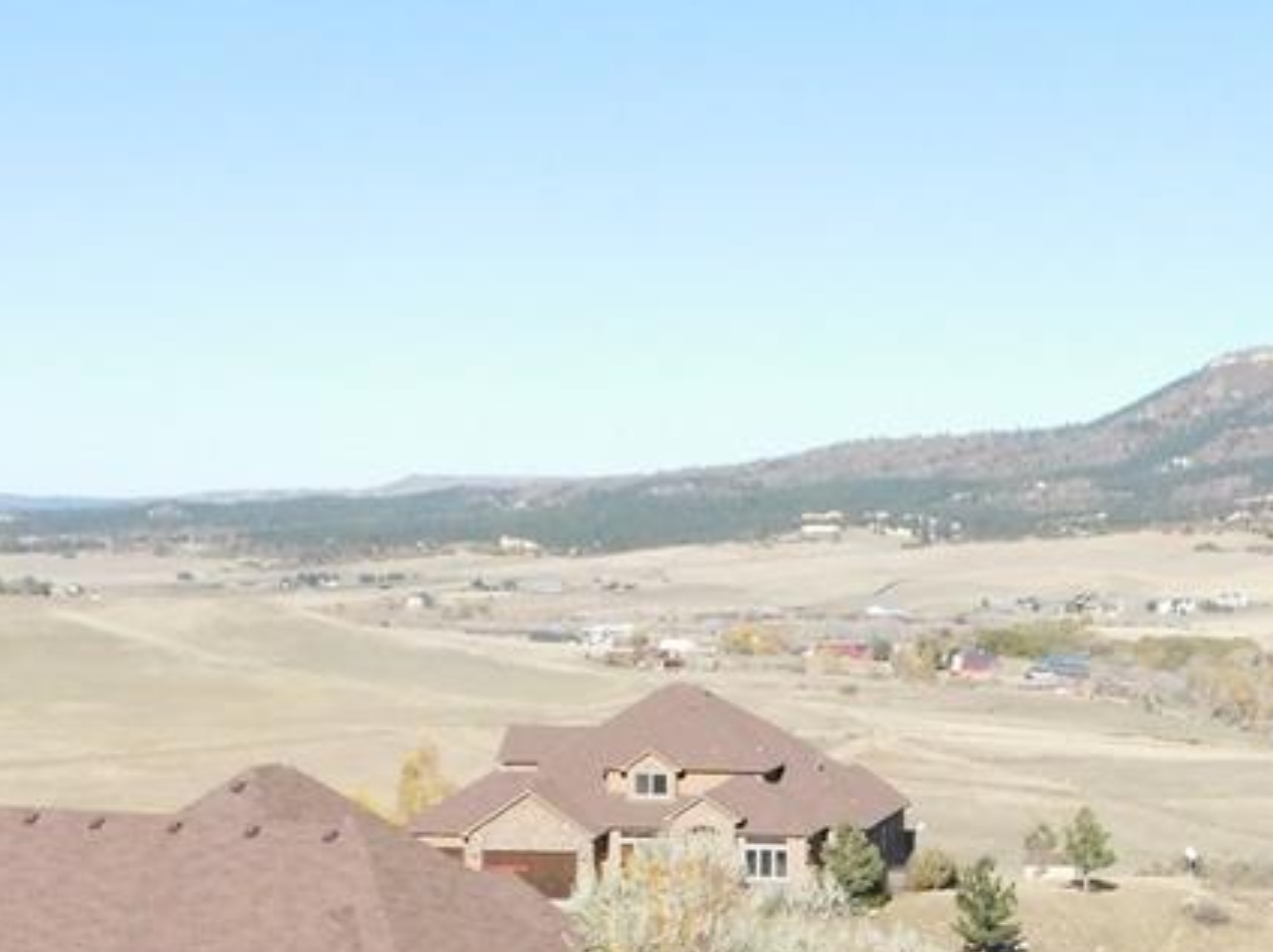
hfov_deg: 22.4
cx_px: 850
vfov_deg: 16.9
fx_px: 3196
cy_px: 653
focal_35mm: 87
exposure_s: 1/1500
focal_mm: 6.3
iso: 800
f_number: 7
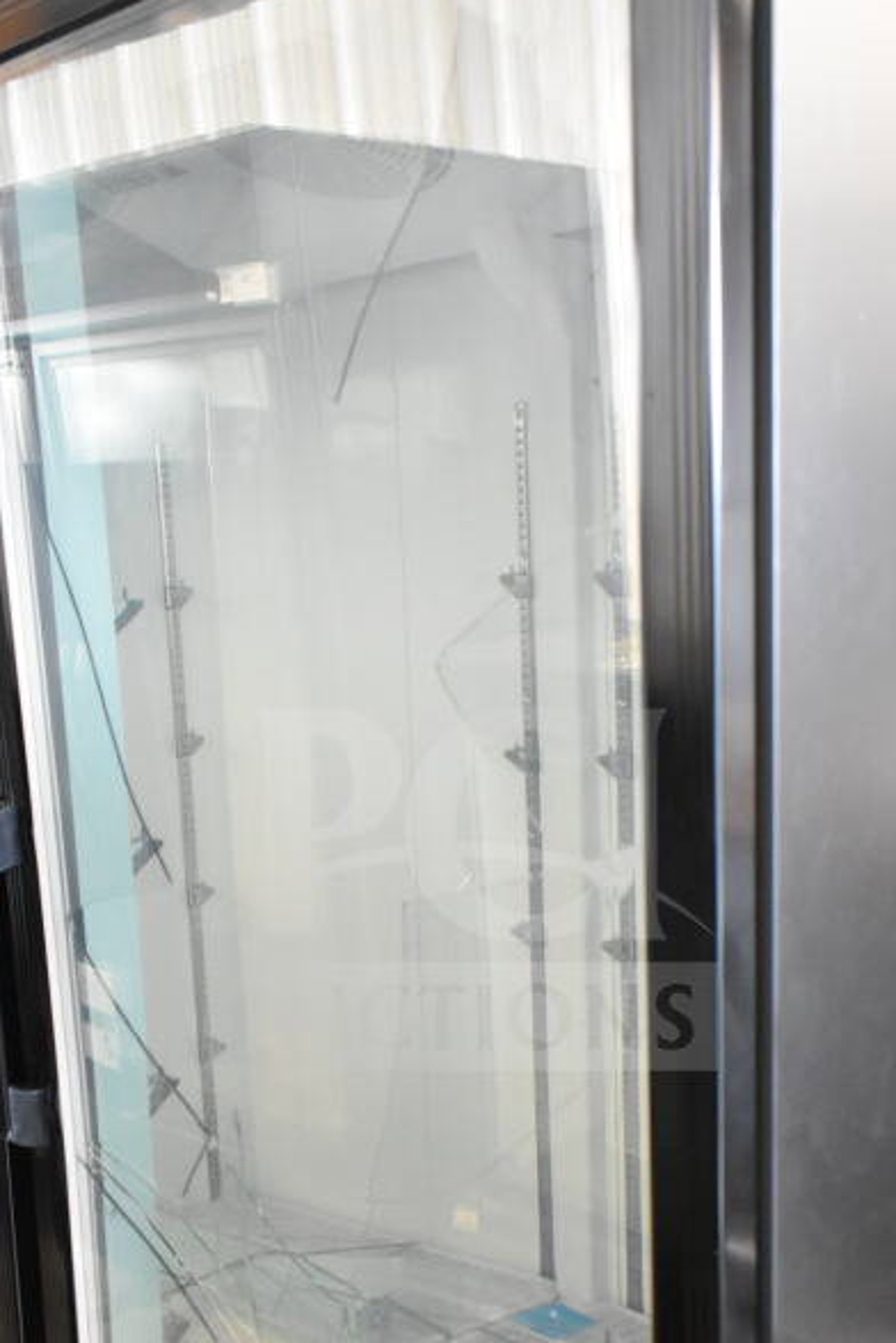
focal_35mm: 42
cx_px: 459
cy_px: 888
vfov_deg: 45.7
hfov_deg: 31.9
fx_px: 1568
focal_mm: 18
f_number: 3.5
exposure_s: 1/30
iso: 4500
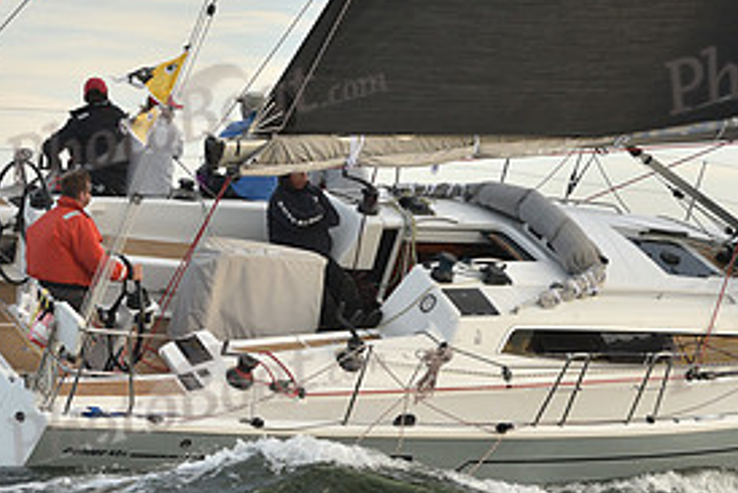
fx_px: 3035
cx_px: 528
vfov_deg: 9.3
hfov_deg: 13.8
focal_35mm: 148
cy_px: 222
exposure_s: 1/400
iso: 250
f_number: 5.6
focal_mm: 70
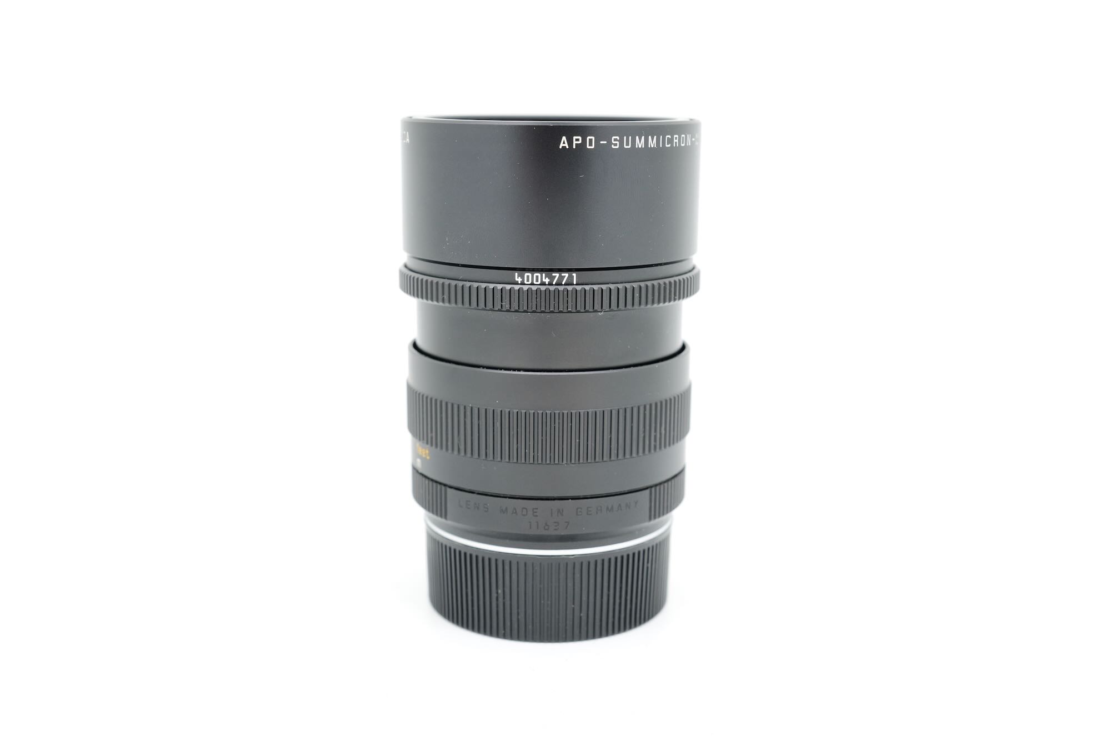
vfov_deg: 31.2
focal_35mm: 43
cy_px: 370
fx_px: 1327
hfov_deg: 45.4
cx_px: 556
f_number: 8
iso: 800
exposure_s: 1/60
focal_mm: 43
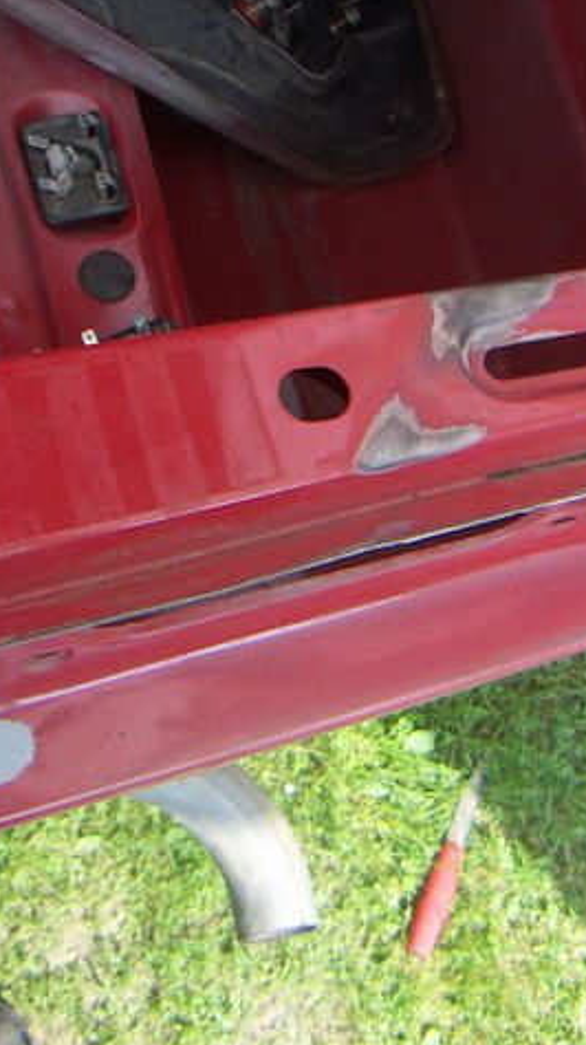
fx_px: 1467
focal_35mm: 53
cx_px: 328
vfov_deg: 39.2
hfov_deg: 22.6
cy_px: 520
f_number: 2.8
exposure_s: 1/250
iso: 50
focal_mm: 4.7
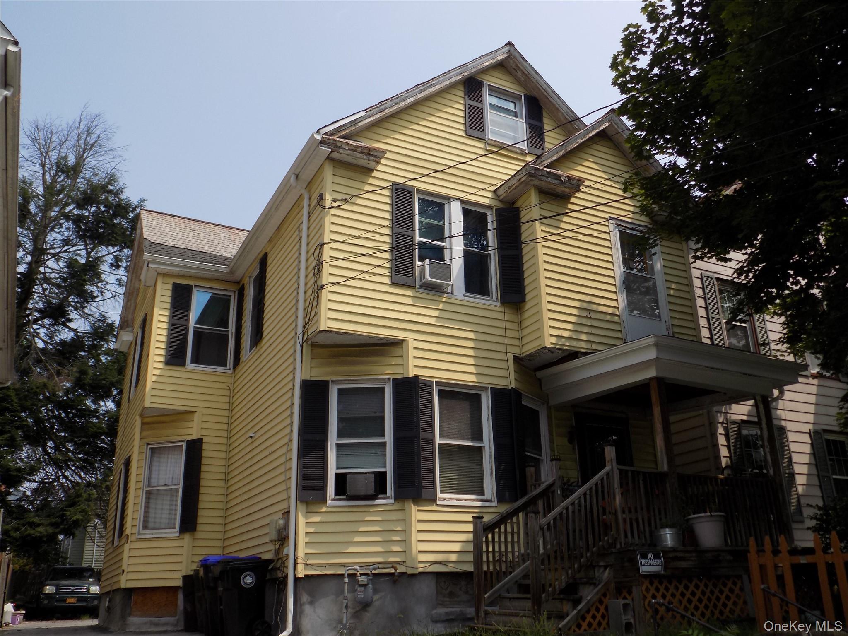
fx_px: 735
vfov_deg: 46.8
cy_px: 318
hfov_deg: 60.0
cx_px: 424
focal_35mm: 30
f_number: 3.3
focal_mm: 5.3
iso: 80
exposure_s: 1/800
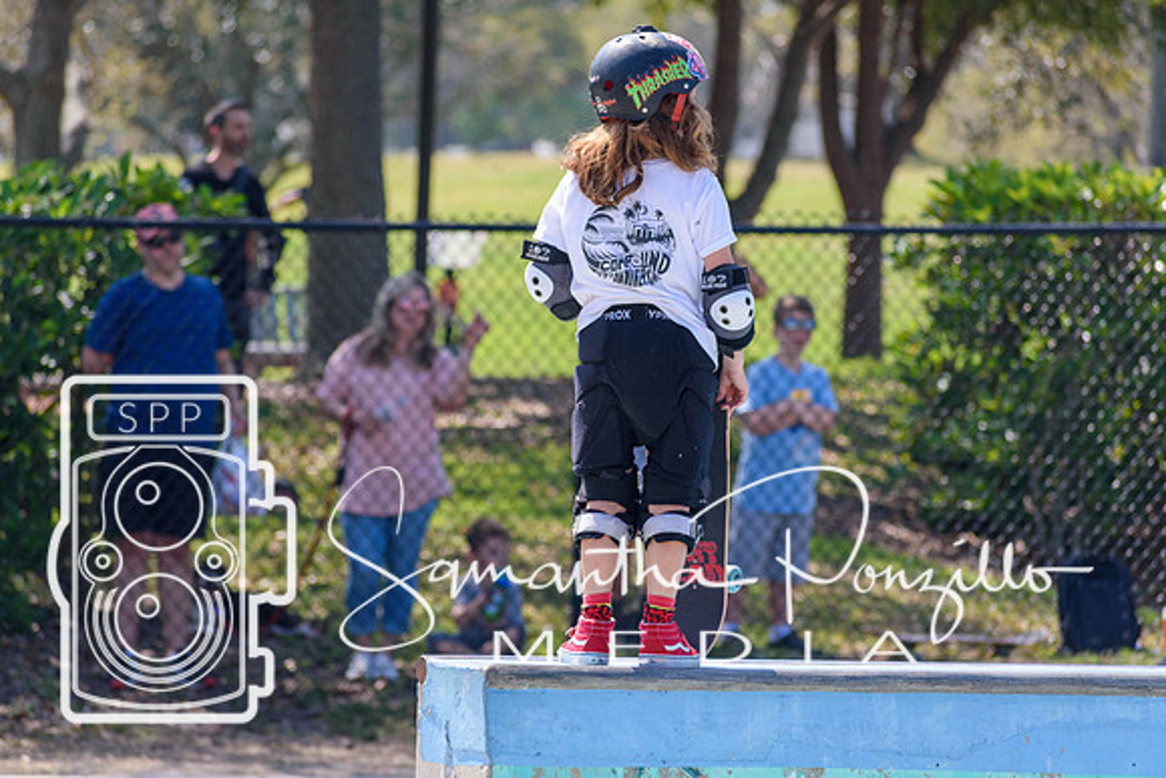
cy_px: 389
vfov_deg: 4.2
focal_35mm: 330
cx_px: 583
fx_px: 10690
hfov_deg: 6.2
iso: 400
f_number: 5.6
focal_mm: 220
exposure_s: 1/1250
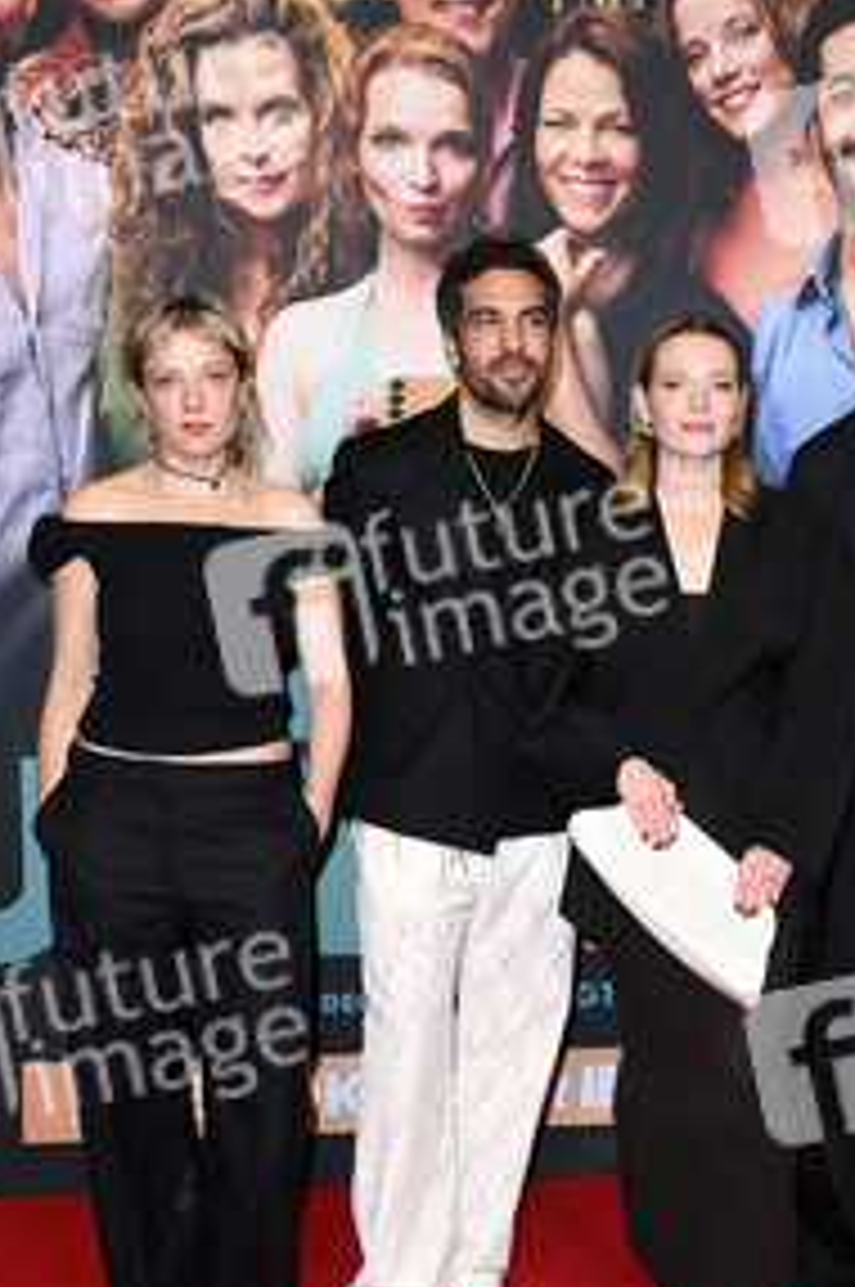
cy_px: 814
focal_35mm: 56
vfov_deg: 35.5
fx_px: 2000
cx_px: 567
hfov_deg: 24.0
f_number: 5.6
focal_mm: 40
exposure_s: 1/250
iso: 1250
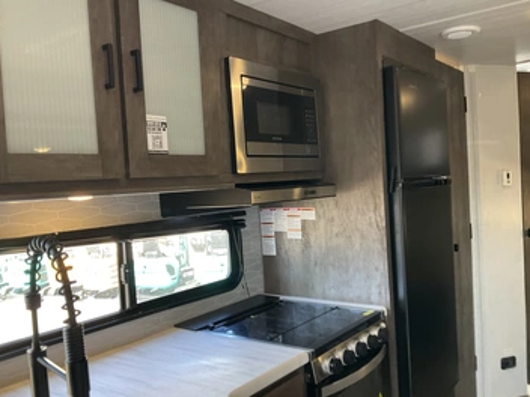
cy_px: 208
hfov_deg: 55.3
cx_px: 254
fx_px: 505
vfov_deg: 42.9
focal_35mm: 33
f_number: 1.8
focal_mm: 3
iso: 64
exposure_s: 1/76
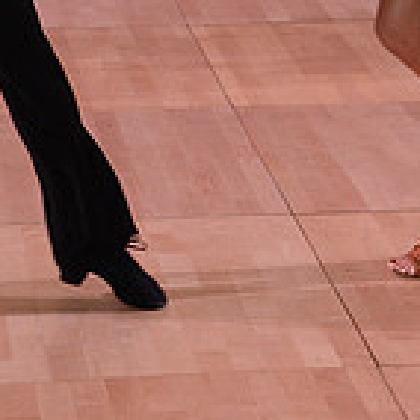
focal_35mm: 190
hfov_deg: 9.2
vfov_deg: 9.0
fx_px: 2608
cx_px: 282
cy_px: -231
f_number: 5
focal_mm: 55
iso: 2000
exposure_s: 1/250
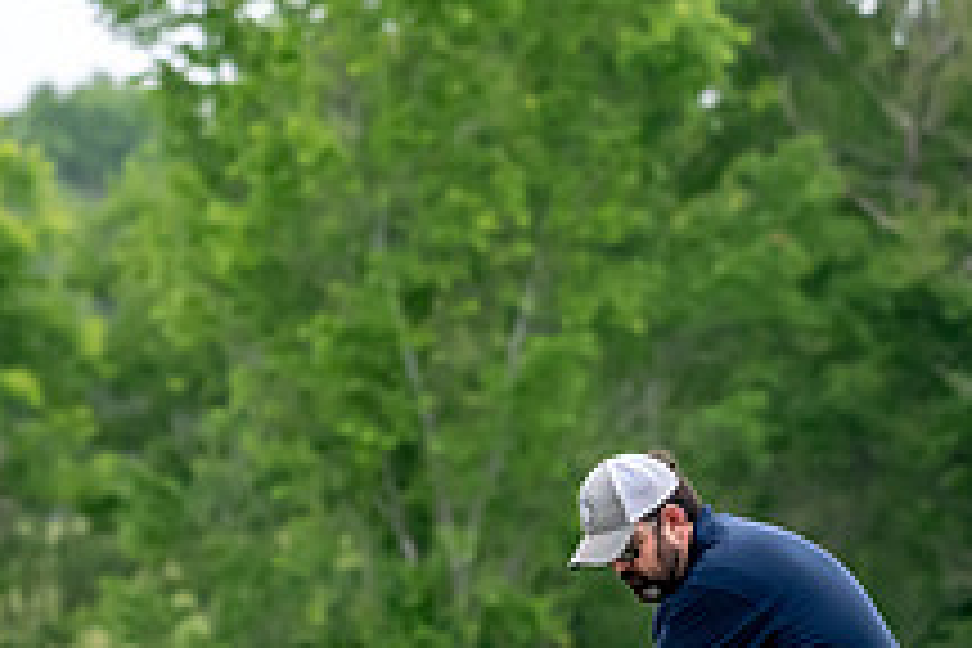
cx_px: 608
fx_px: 29401
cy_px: 637
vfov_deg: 1.3
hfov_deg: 1.9
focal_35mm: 1089
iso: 1800
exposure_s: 1/2000
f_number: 5.6
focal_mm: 270
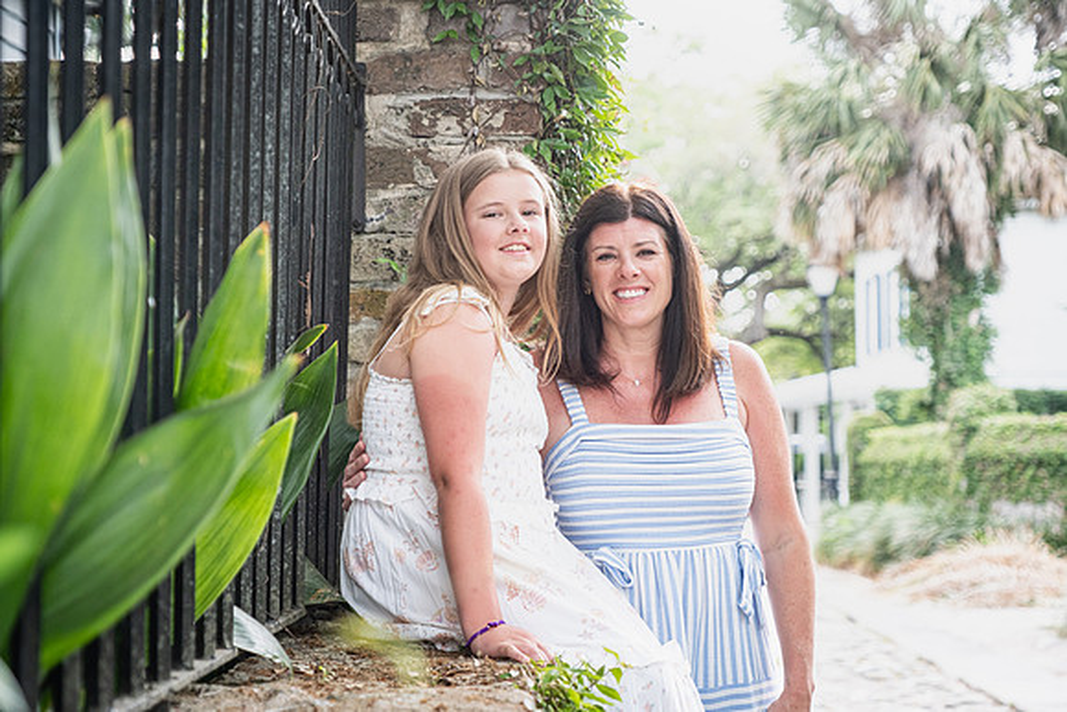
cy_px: 338
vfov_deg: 17.1
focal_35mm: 80
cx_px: 558
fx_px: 2370
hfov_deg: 25.4
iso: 200
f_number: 2.8
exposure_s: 1/250
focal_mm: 48.5
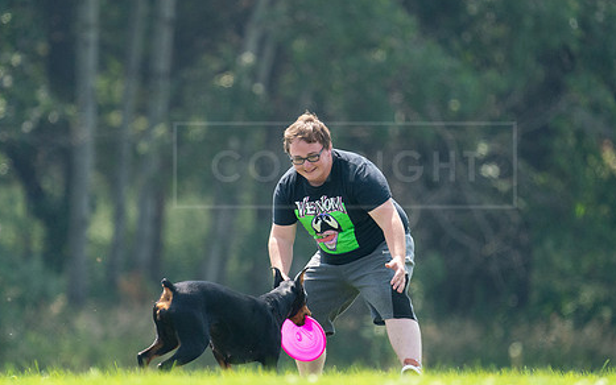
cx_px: 299
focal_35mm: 760
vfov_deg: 1.7
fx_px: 12760
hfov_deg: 2.8
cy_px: 188
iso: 4000
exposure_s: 1/4000
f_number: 6.3
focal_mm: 600
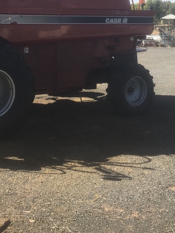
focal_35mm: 60
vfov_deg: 30.4
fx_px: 404
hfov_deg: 24.0
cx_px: 29
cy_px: 14
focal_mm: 4.15
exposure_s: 1/827
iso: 25
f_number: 2.2
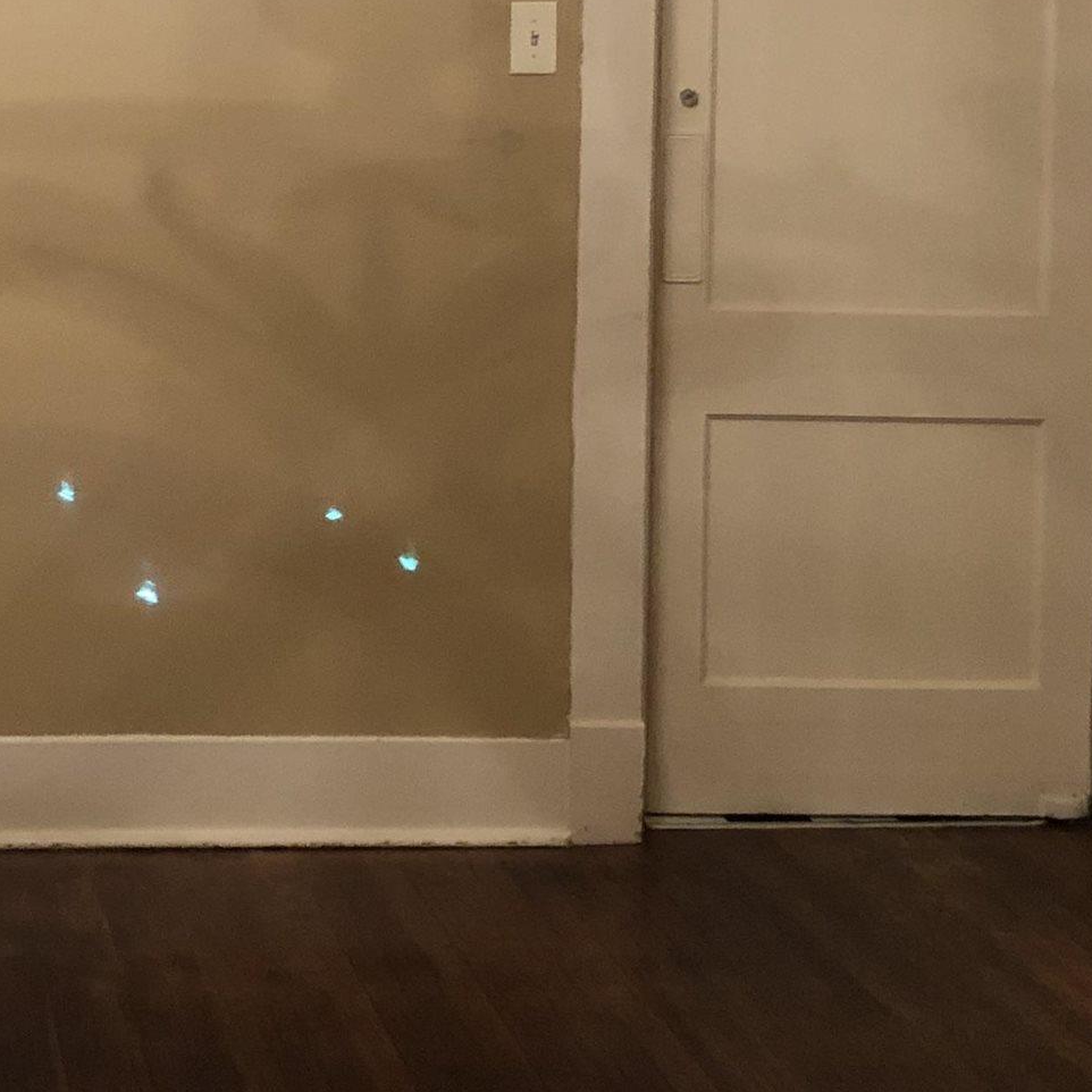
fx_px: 2820
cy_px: 76
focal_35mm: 79
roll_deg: -0.6
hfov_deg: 21.6
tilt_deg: -2.8
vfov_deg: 21.4
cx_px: 195
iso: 100
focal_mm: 3.99
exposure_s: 1/15
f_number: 1.8
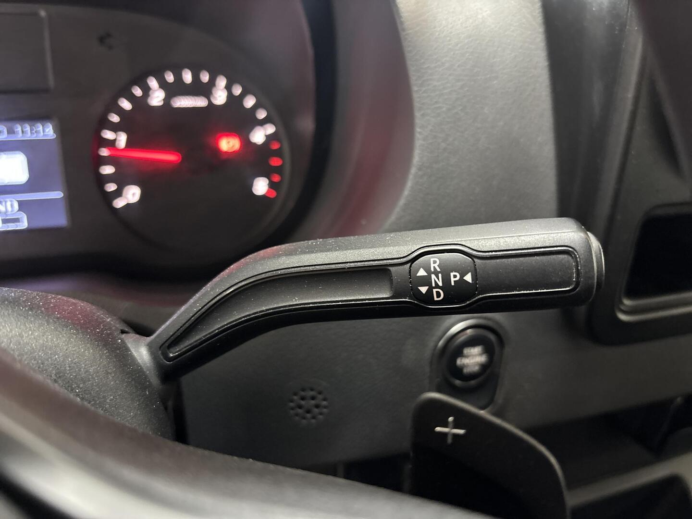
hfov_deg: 67.3
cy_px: 260
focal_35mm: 26
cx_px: 346
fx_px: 520
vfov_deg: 53.1
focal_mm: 5.96
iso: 640
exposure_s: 1/31
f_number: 1.6
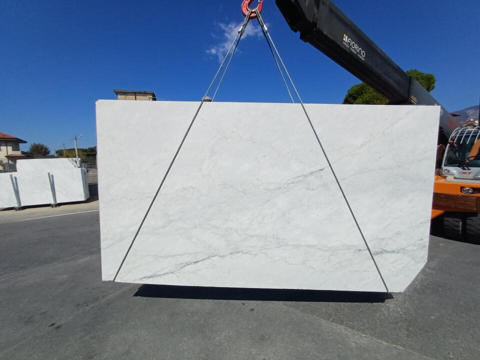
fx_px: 222
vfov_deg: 78.1
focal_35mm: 16
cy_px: 180
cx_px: 240
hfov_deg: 94.5
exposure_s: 1/2451
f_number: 2.2
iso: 40
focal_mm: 1.64
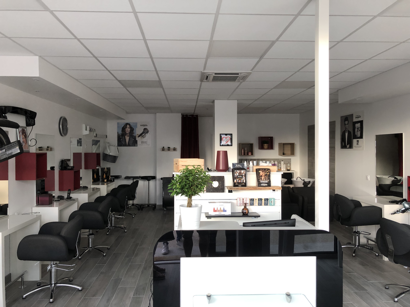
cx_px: 205
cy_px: 154
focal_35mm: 28
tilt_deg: -1.9
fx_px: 332
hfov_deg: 63.4
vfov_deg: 49.7
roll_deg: +0.5
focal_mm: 3.99
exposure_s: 1/30
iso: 32
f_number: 1.8
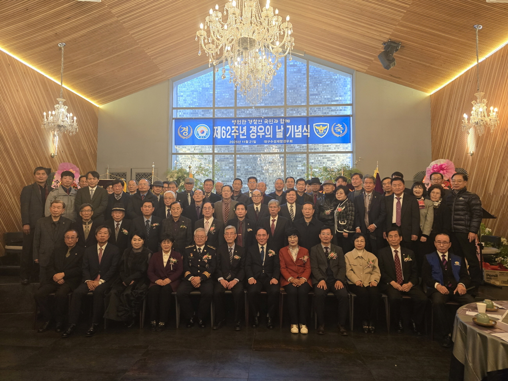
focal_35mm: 23
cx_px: 254
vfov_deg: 58.9
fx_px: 338
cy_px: 190
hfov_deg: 73.9
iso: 400
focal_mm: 6.3
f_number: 1.7
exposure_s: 1/120
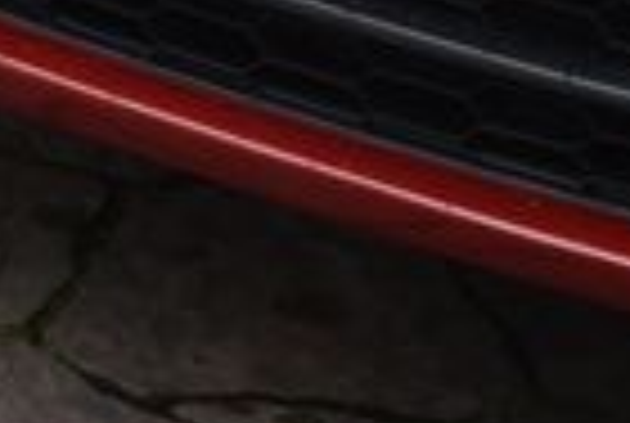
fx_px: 5121
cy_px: -778
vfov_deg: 4.6
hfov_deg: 6.9
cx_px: 986
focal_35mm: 292
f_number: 9
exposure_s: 1/320
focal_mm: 40
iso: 500
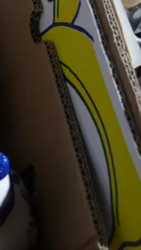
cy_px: 19
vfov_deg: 19.7
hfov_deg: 9.5
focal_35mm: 106
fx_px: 704
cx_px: -251
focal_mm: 15
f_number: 4
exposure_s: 1/60
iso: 800
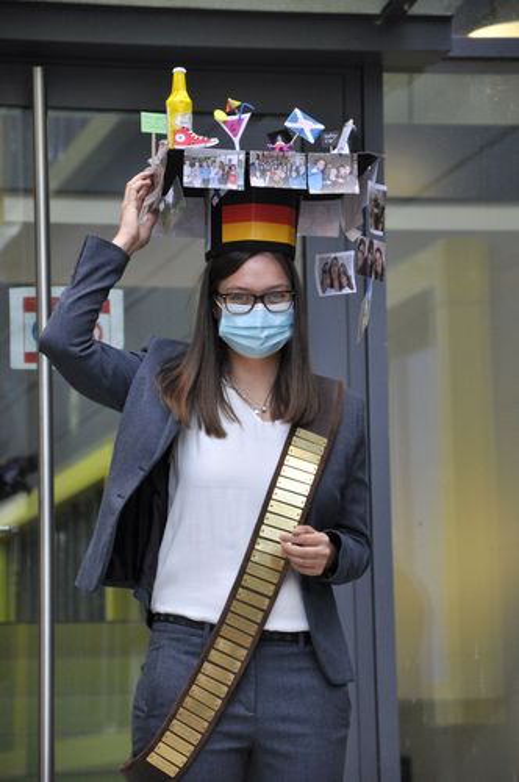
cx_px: 260
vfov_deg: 13.1
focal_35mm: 158
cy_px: 391
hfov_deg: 8.7
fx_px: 3415
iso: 1000
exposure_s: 1/250
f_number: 5.6
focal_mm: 105
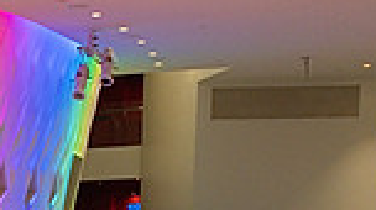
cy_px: 451
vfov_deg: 9.6
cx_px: -139
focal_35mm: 116
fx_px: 1155
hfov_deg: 17.2
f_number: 4
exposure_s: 1/200
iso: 640
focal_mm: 29
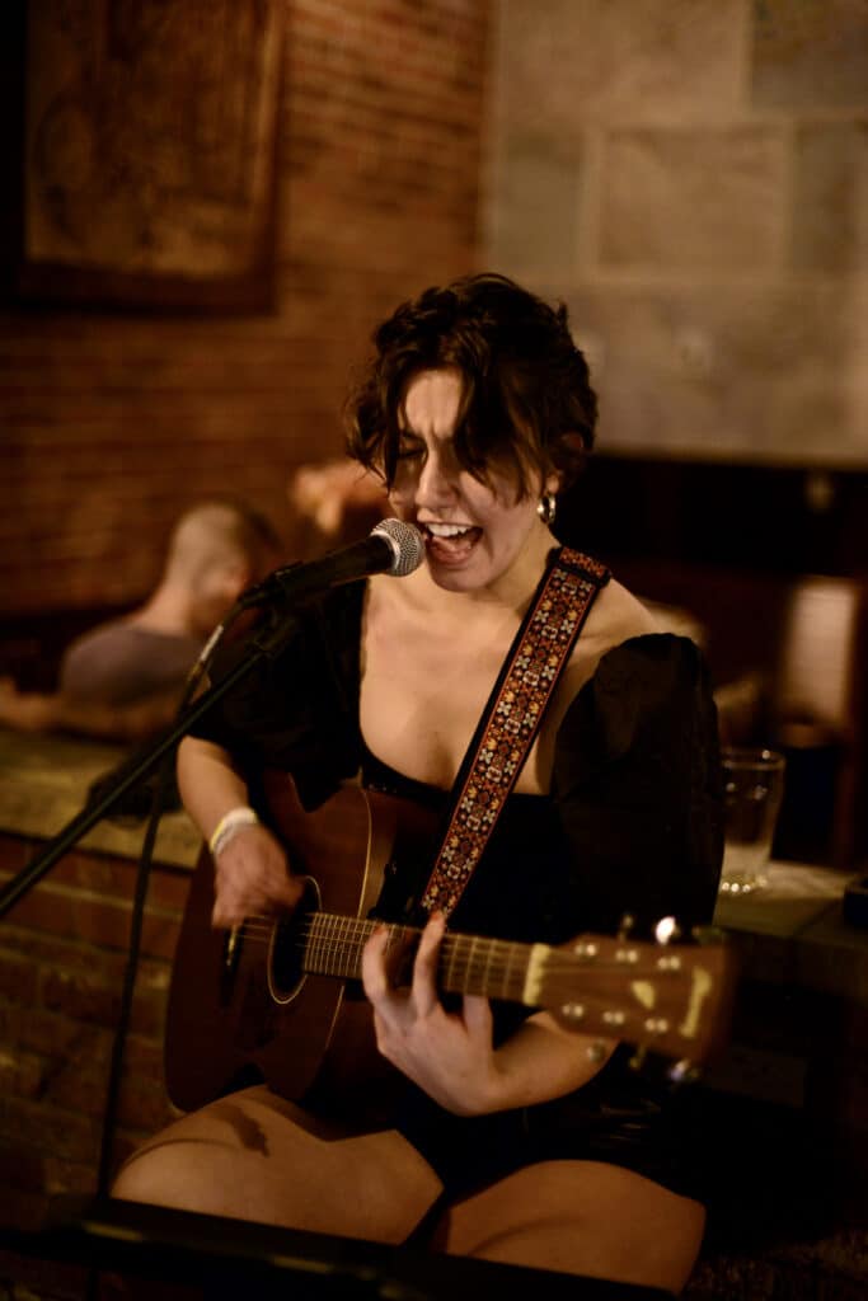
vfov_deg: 39.6
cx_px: 434
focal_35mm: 50
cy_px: 650
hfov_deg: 27.0
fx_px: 1808
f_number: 1.4
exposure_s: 1/80
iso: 2000
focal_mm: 50
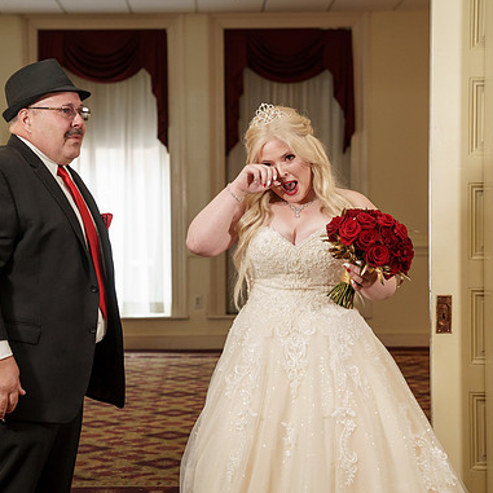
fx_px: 1386
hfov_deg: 20.2
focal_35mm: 86
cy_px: 244
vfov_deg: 20.2
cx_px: 205
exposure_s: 1/100
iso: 2000
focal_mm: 65
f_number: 4
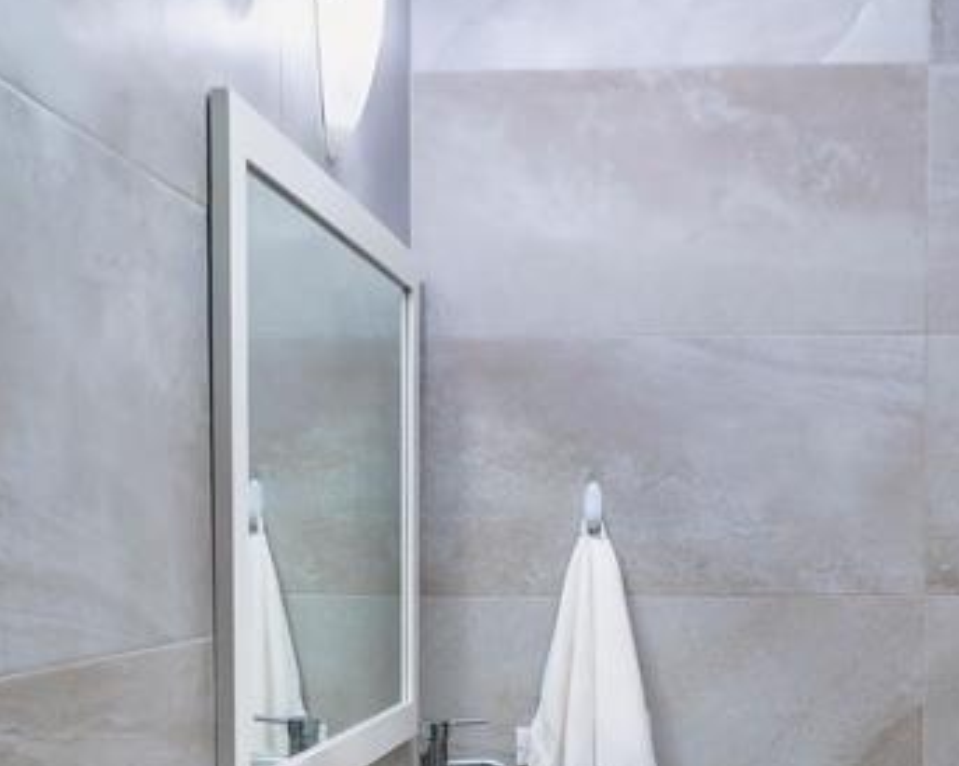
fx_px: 1589
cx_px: 658
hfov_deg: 33.2
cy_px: 665
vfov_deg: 26.4
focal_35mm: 56
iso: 500
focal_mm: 20
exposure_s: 1/50
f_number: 5.6
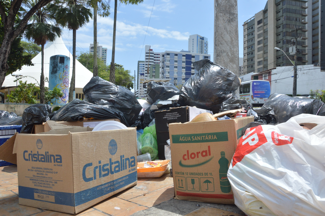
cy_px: 108
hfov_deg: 67.4
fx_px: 244
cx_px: 162
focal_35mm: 27
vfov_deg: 47.8
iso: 400
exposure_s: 1/320
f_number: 16
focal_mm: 18
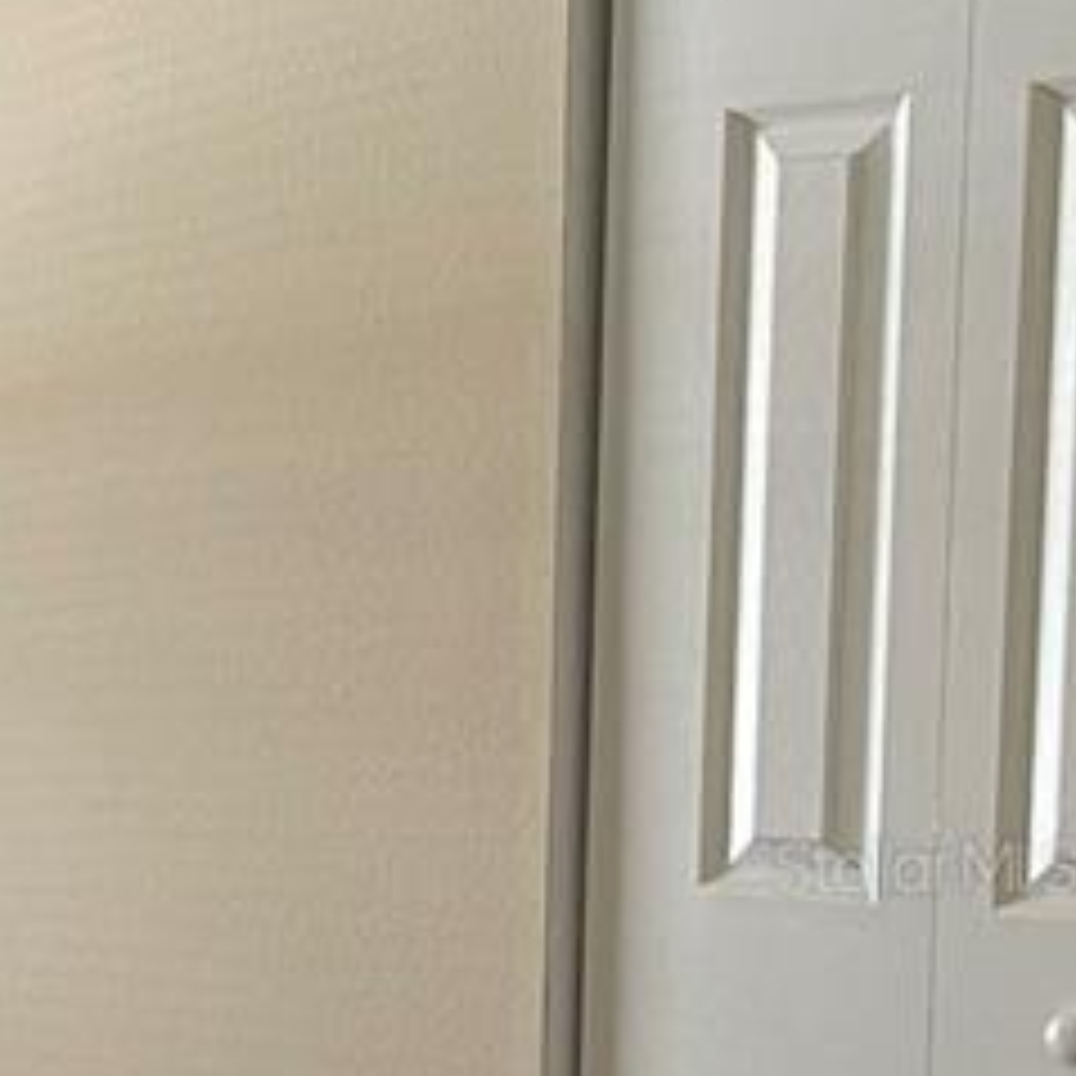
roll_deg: +0.3
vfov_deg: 15.6
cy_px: 864
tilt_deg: -5.6
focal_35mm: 111
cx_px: -932
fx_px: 3904
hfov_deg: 13.8
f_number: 1.6
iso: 100
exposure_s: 1/60
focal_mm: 5.1
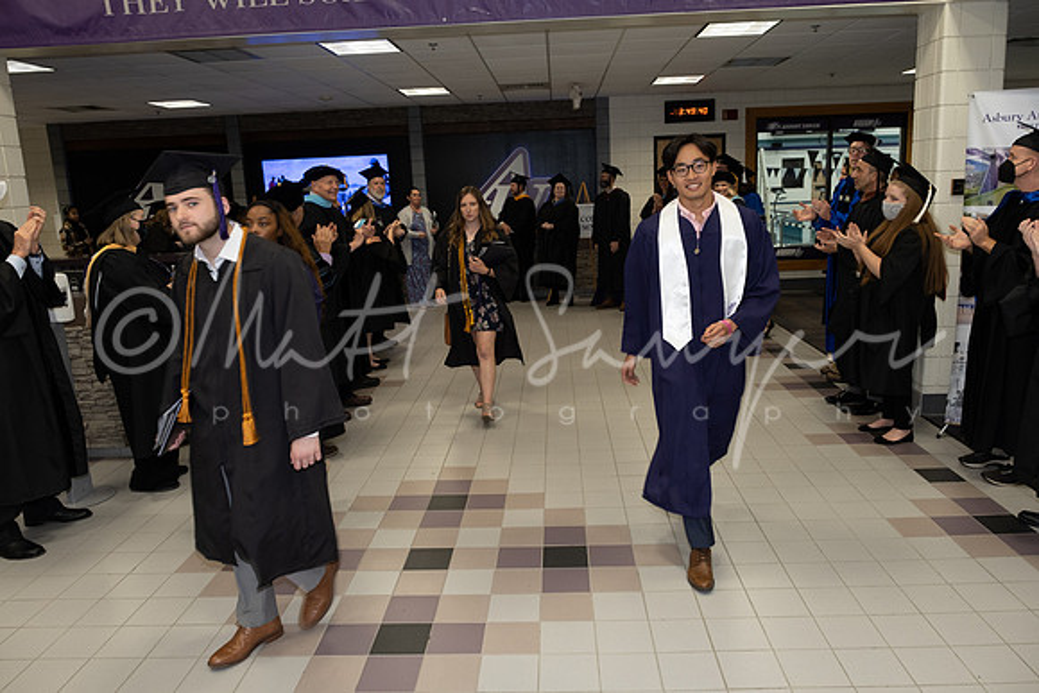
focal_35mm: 26
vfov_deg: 49.6
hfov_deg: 69.4
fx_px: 751
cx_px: 520
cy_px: 346
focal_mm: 17
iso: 800
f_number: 4
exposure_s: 1/80
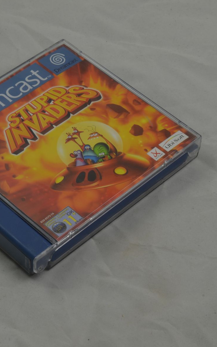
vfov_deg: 22.3
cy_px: 172
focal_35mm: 93
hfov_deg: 14.0
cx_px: 74
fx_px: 880
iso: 100
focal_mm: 40
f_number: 20
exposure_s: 1/3
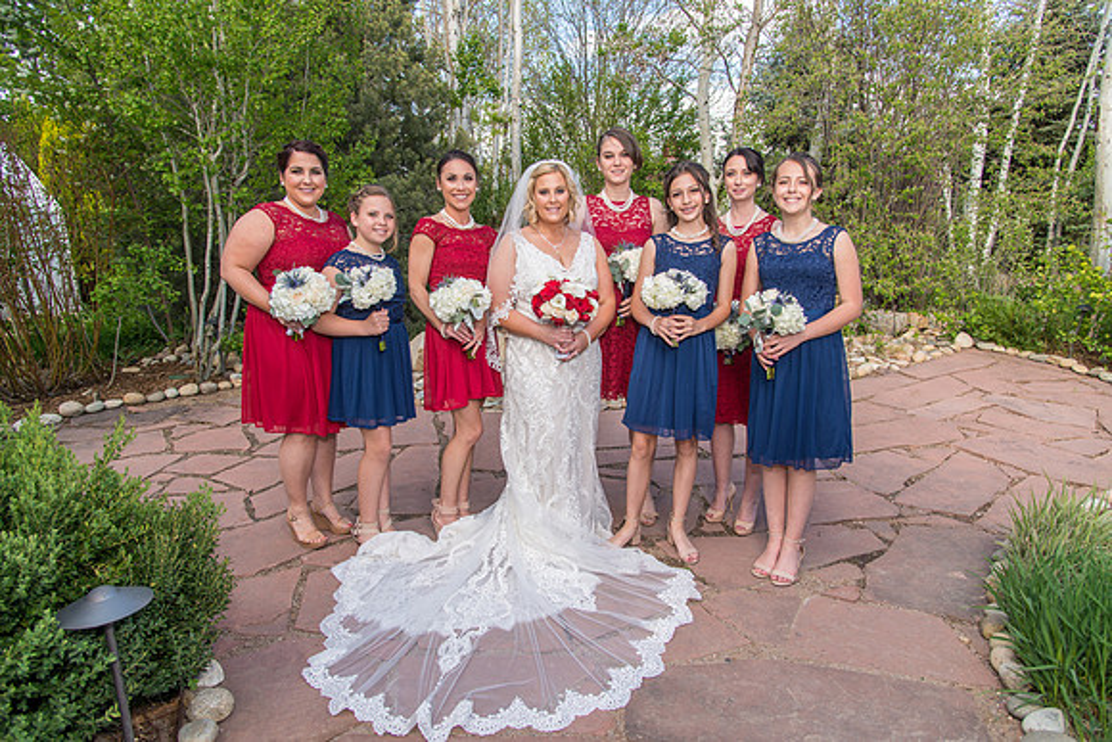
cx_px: 556
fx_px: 741
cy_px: 371
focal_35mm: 24
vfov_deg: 53.2
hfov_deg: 73.7
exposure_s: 1/200
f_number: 5
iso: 100
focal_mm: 24
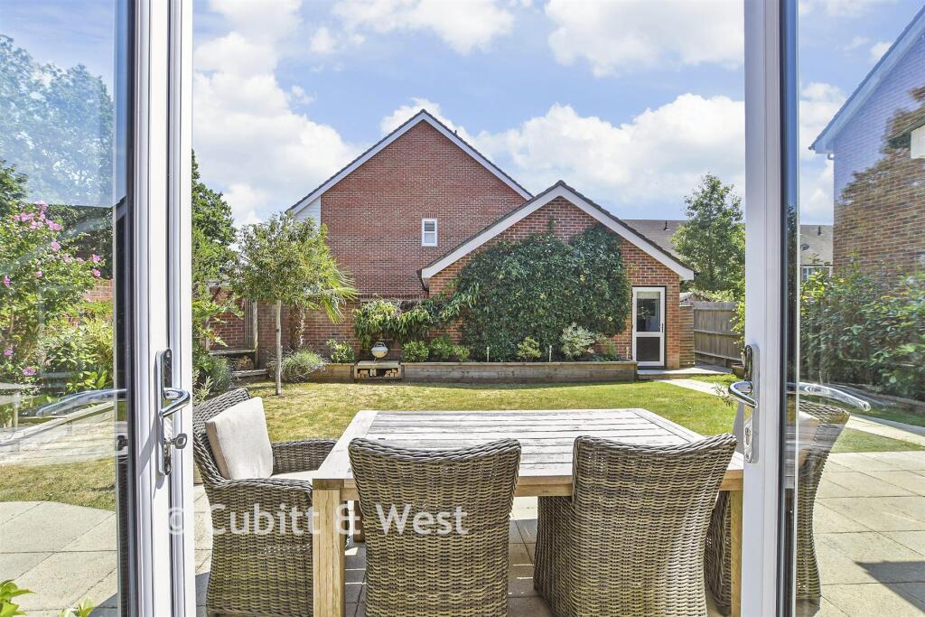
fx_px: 385
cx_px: 462
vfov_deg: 77.3
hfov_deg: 100.4
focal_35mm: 15
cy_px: 308
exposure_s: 1/250
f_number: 8
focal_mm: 10
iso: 160
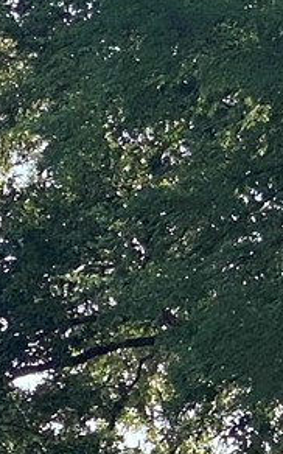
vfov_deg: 5.4
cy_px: 665
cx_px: 715
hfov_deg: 3.3
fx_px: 4785
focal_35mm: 387
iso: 20
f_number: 2
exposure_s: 1/1043
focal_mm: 6
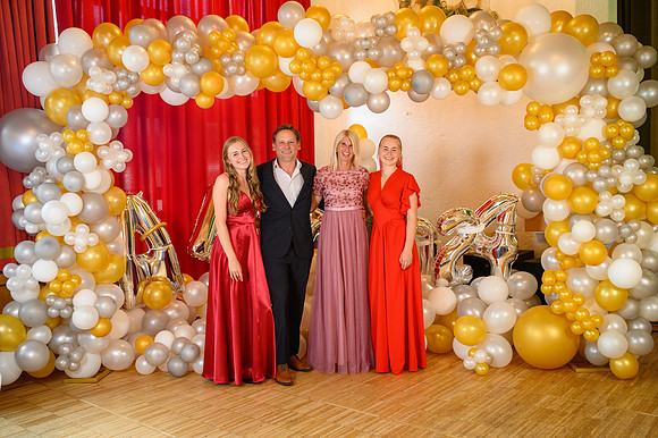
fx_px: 639
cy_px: 219
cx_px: 329
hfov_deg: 54.5
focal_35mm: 35
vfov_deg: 37.8
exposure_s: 1/100
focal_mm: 35
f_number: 3.5
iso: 1250
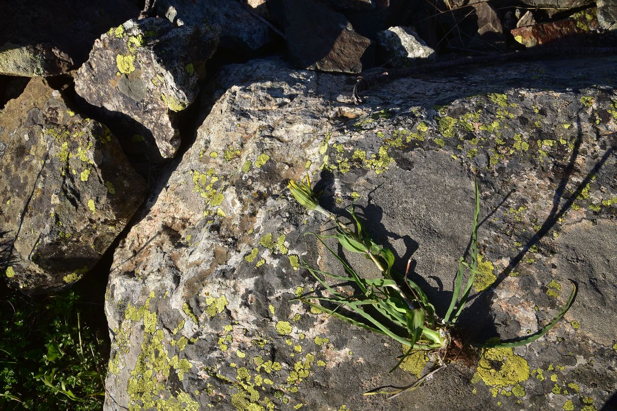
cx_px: 308
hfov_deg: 58.7
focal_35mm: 32
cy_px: 206
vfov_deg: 41.1
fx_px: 548
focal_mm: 32
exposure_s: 1/125
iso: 160
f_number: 14
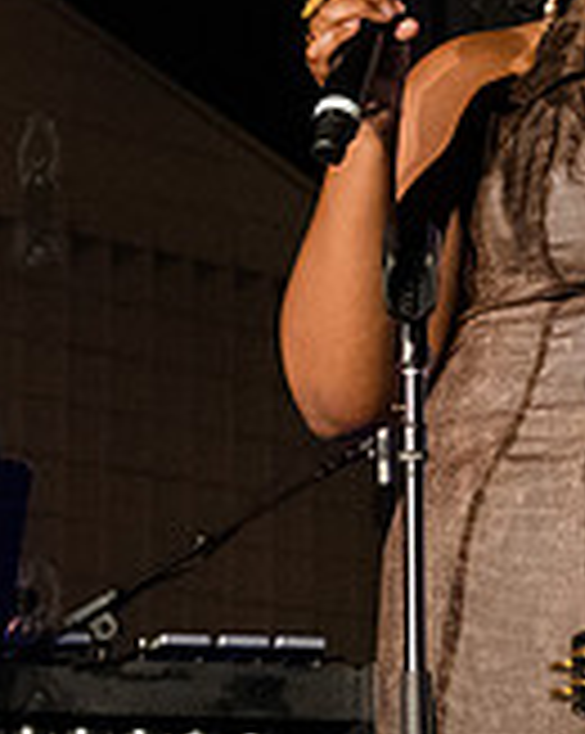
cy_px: 95
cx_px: 167
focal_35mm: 186
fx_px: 4033
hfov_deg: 8.3
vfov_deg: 10.3
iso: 6400
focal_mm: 48
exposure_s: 1/500
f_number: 4
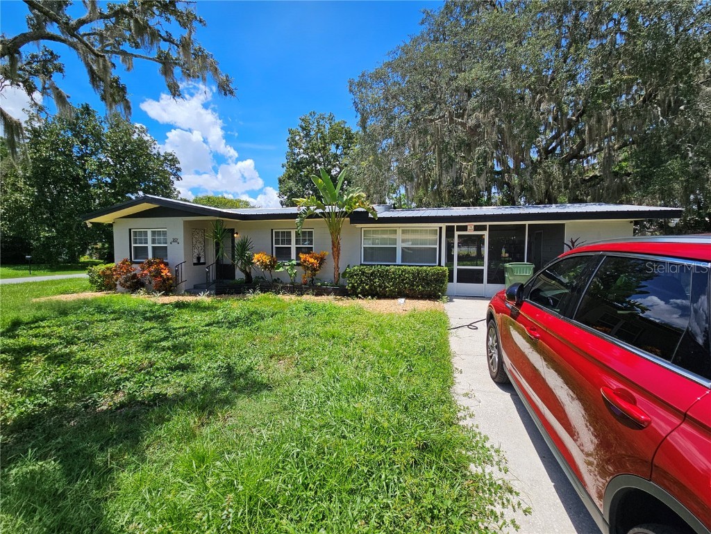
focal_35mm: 13
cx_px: 356
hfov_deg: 106.2
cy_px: 267
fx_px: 267
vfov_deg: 89.9
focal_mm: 2.2
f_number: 2.2
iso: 50
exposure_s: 1/2027
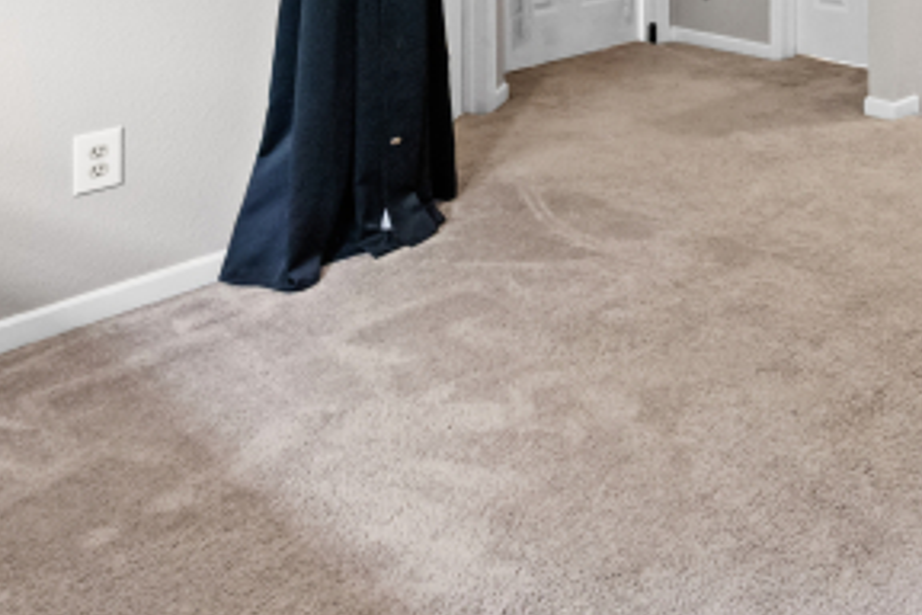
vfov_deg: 28.8
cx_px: 983
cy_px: -157
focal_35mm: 39
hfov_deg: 41.1
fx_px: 999
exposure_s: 1/15
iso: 20000
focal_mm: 15
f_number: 9
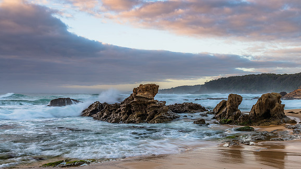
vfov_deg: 27.7
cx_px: 151
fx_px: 343
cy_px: 86
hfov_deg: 47.4
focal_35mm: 43
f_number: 11
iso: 40
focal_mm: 40
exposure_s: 1/3
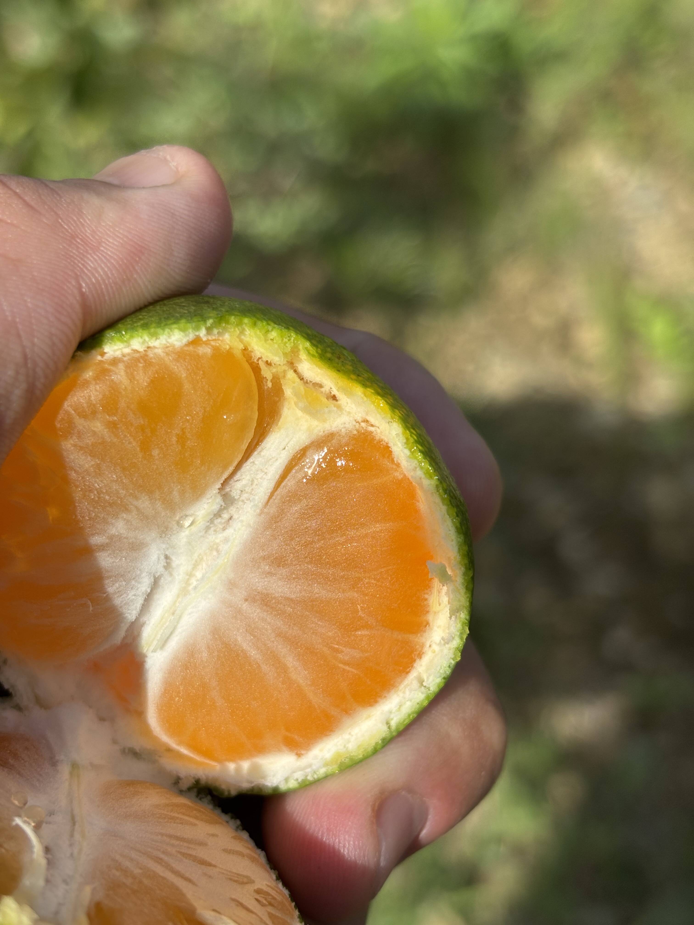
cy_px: 462
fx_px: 1390
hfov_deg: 28.0
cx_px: 347
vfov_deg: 36.8
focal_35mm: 52
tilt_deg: -66.6
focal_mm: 5.96
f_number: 1.6
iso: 40
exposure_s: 1/3311
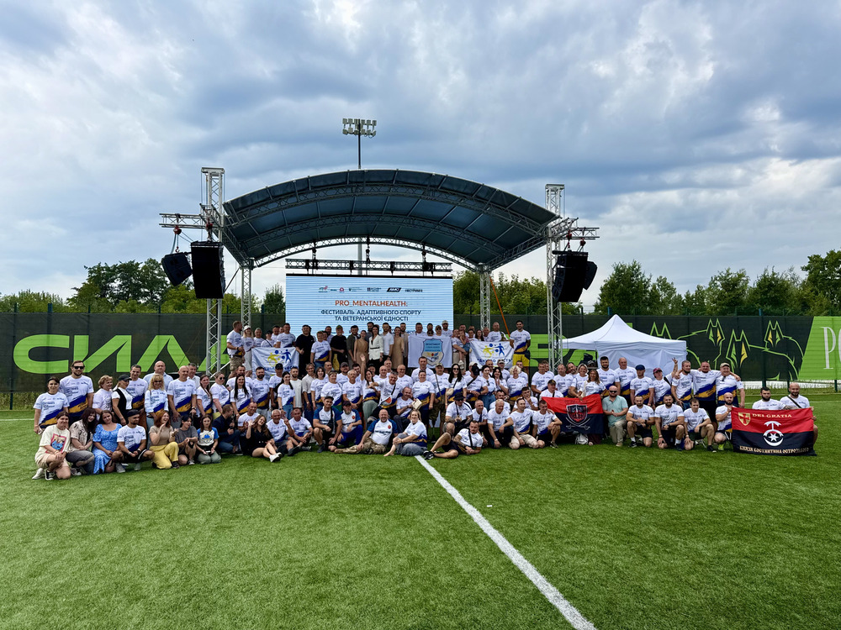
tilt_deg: +3.3
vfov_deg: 56.8
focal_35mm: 24
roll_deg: +0.0
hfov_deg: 71.6
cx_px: 420
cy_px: 315
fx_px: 583
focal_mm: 6.76
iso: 80
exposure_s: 1/2525
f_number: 1.78
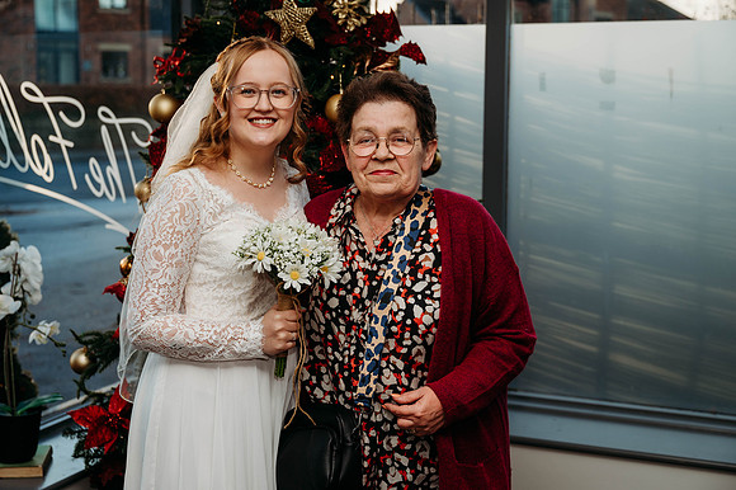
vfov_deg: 24.6
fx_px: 1124
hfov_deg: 36.3
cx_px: 368
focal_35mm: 55
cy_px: 245
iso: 140
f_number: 4
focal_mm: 55
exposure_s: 1/200
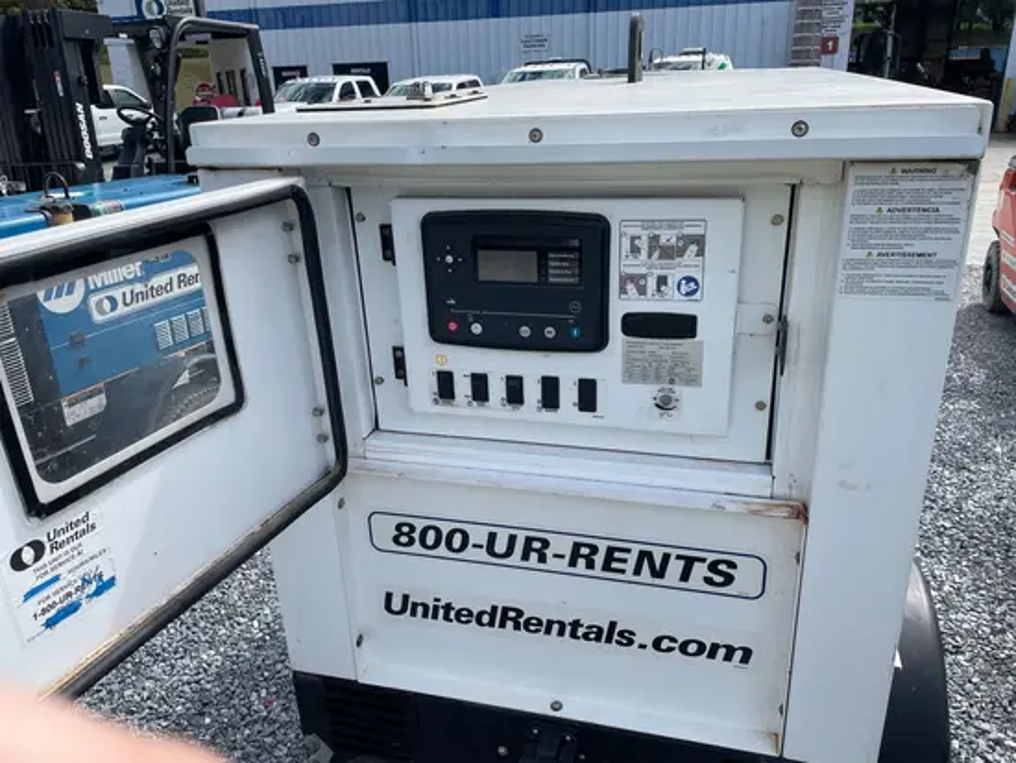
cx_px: 508
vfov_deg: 53.1
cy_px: 382
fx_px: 763
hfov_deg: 67.3
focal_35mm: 26
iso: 32
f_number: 1.6
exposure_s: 1/2212
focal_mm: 4.2
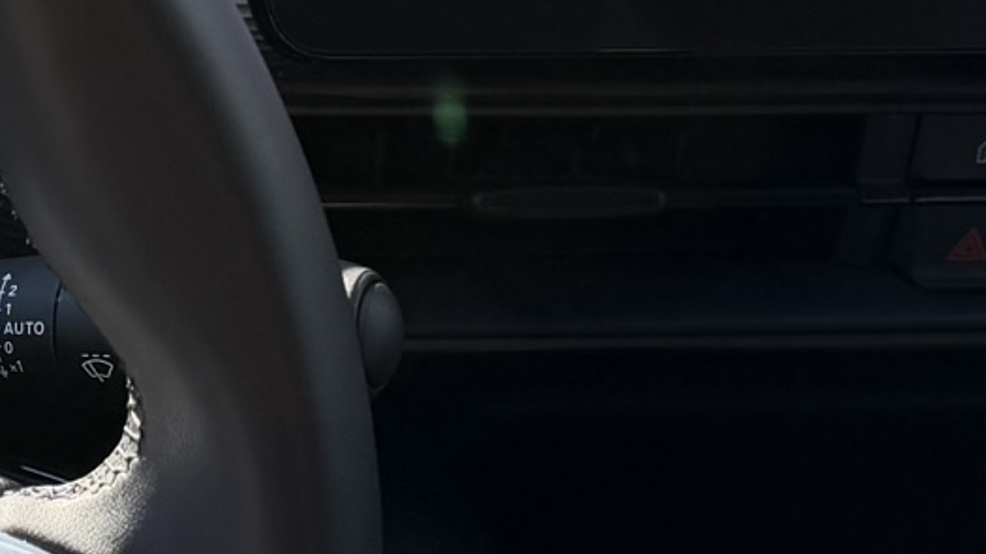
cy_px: 269
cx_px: 26
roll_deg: -4.6
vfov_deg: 11.9
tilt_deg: -34.1
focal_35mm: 102
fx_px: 2666
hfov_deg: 20.4
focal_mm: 6.76
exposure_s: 1/1271
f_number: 1.78
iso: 80
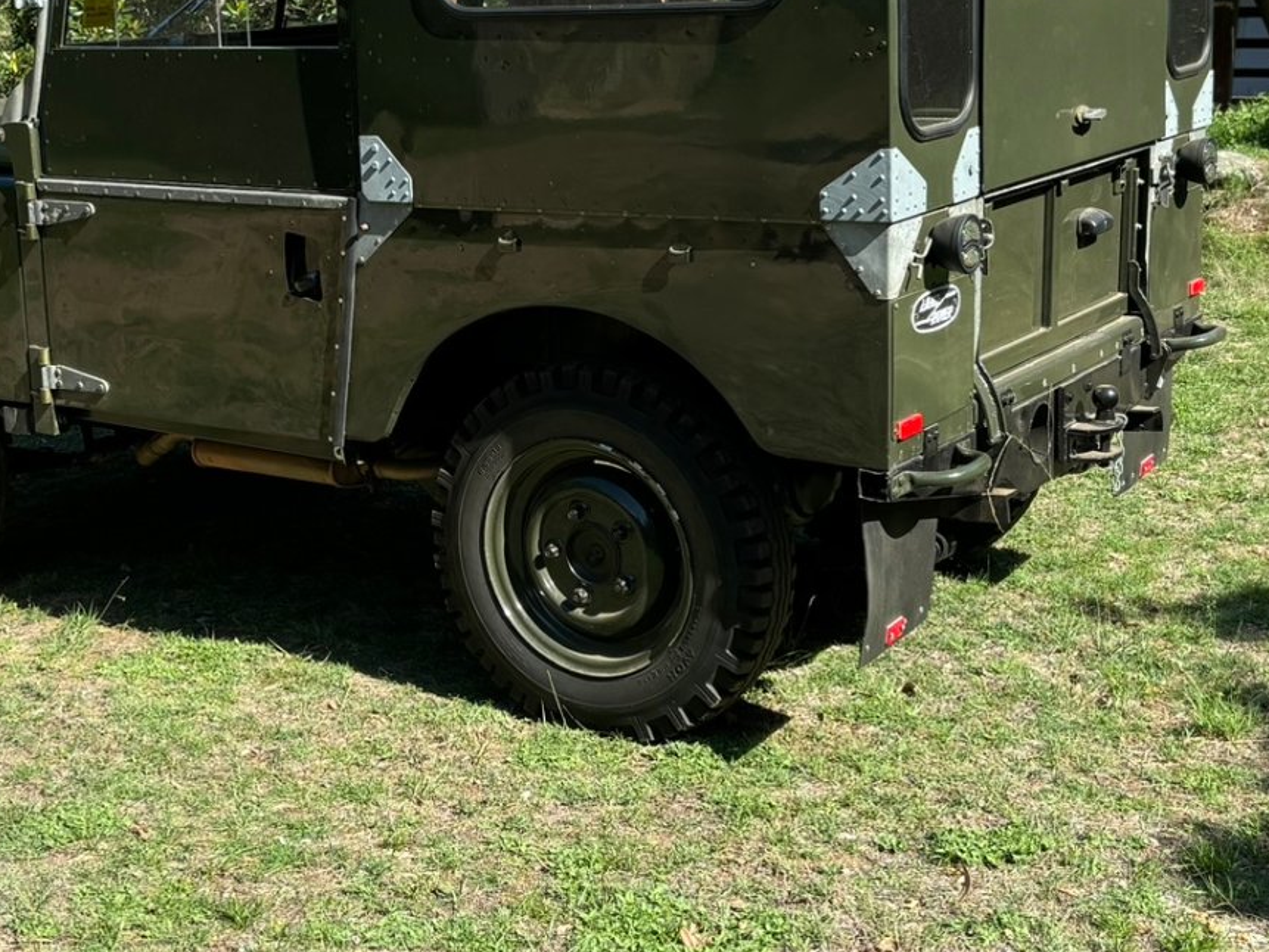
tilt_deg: -6.8
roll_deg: -1.8
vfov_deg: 25.2
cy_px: 363
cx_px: 501
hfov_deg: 33.1
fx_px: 2127
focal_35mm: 58
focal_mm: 5.96
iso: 50
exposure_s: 1/1437
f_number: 1.6
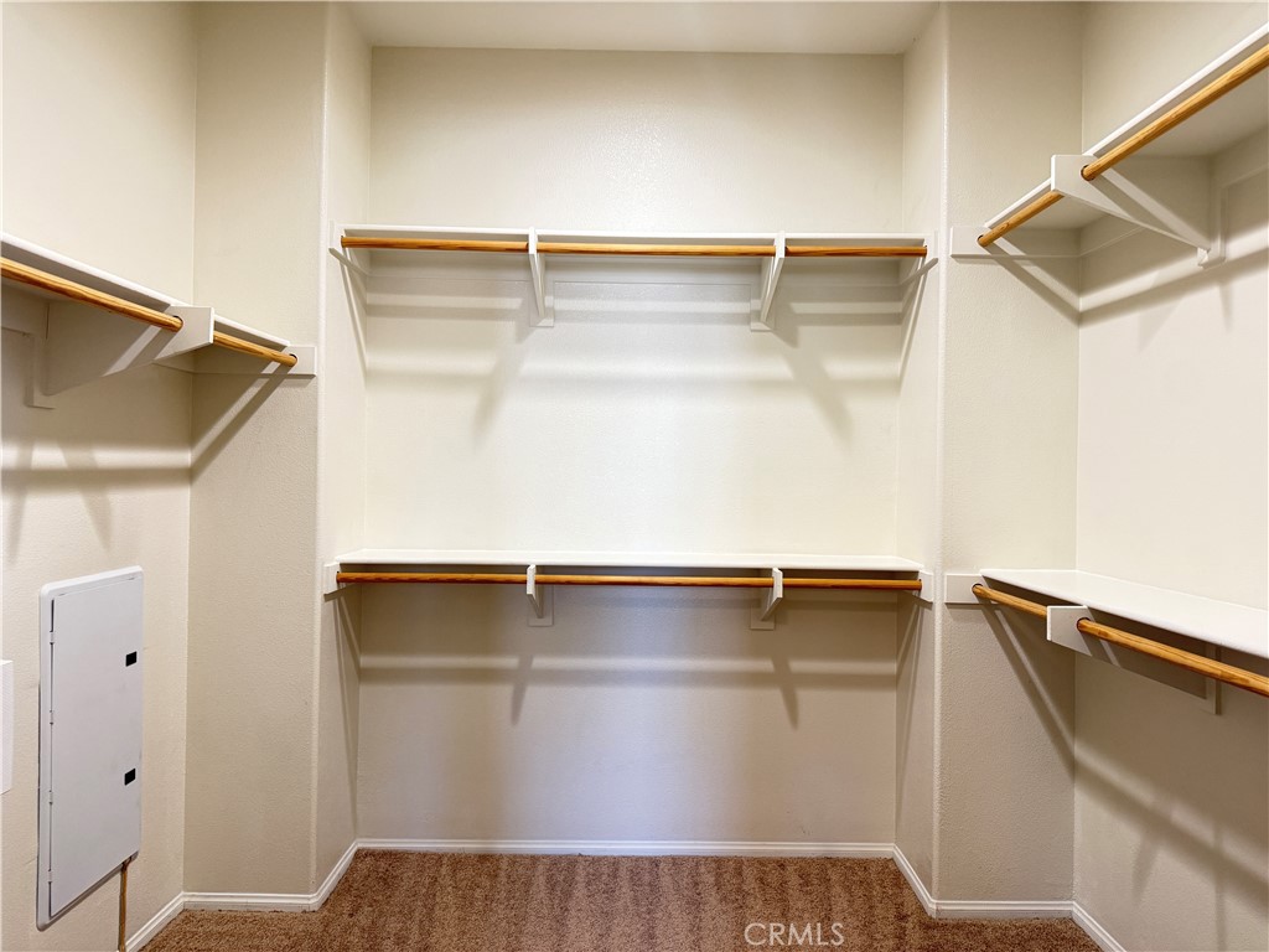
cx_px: 634
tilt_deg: +0.9
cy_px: 476
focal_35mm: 24
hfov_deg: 71.6
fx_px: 880
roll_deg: -0.8
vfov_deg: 56.8
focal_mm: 6.76
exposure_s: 1/60
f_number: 1.78
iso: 250
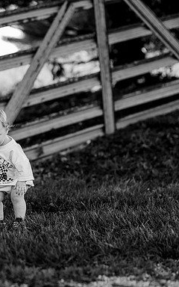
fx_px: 1022
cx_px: -14
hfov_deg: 9.9
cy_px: 143
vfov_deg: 15.9
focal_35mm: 131
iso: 250
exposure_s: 1/1250
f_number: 2
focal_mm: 85
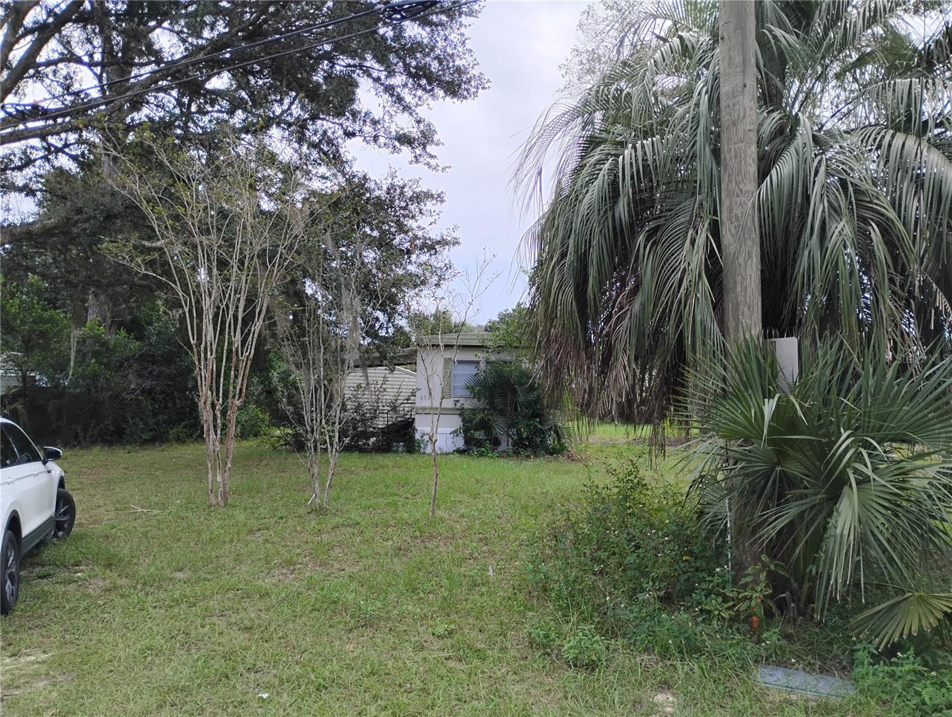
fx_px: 771
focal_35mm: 28
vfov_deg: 49.9
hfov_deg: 63.4
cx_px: 476
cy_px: 358
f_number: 1.8
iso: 100
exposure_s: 1/448
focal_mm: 4.26
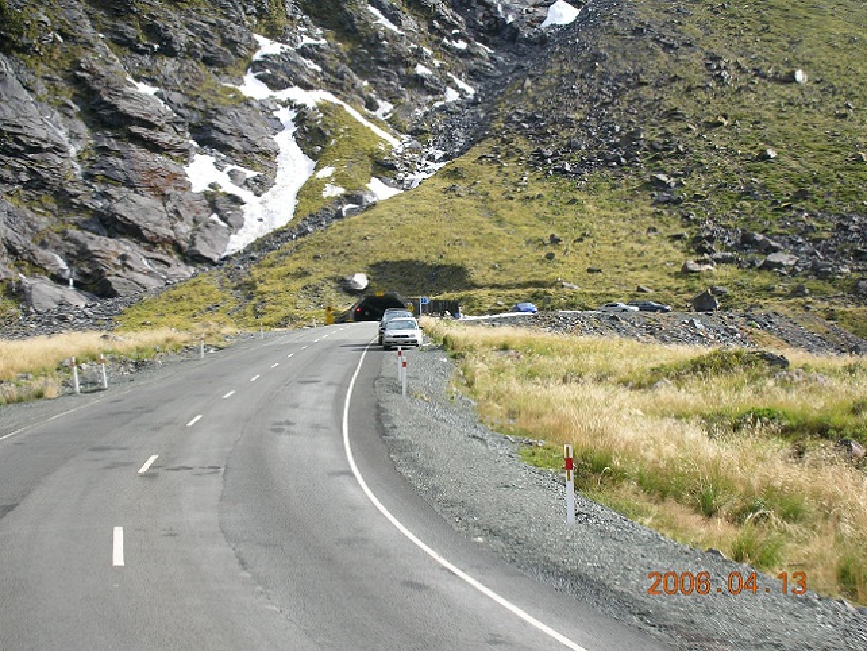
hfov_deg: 26.7
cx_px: 434
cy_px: 326
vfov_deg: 20.2
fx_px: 1829
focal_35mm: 73
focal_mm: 12.2
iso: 50
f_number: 4.4
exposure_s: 1/140
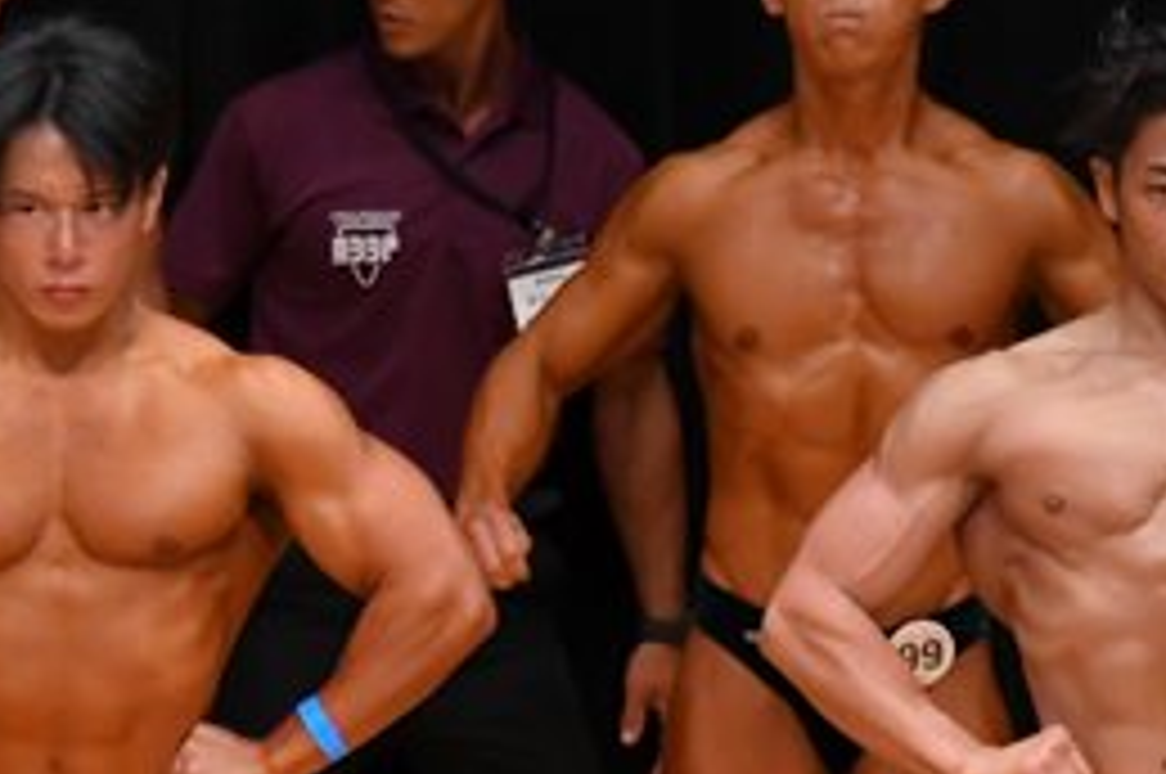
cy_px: 868
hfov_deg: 2.7
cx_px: 119
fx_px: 24714
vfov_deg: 1.8
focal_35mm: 764
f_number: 5.6
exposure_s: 1/400
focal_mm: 170
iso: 3200
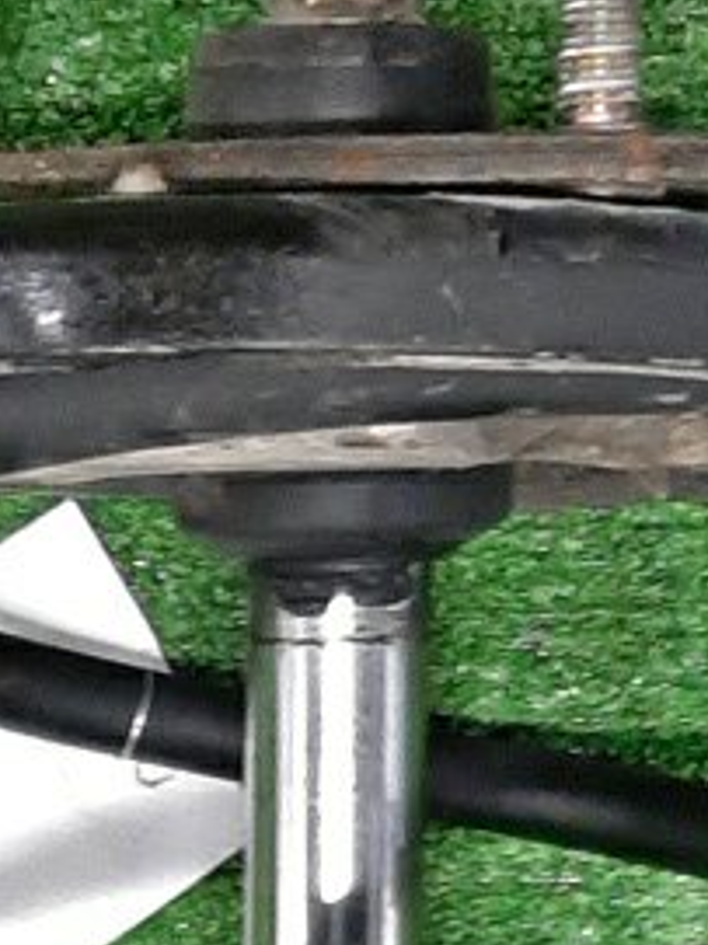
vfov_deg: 12.7
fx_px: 3766
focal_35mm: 138
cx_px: 317
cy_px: 1824
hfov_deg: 10.7
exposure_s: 1/33
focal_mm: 3.93
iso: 211
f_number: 1.7
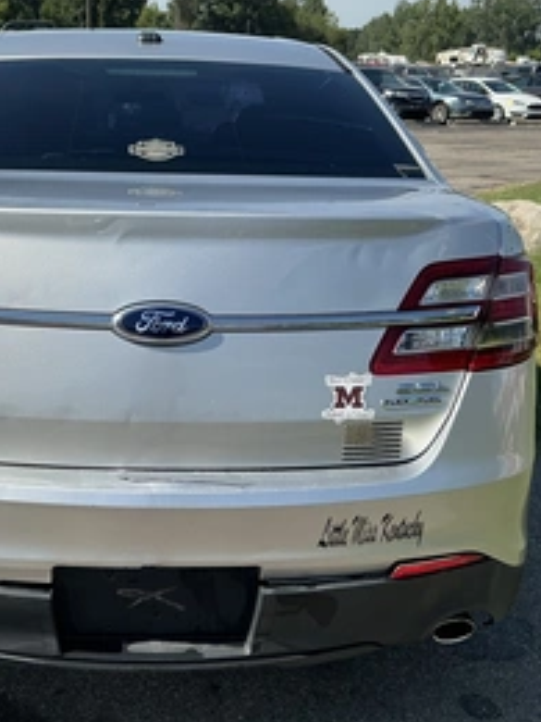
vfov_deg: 43.9
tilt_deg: -16.4
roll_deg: -1.0
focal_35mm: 43
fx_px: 896
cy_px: 361
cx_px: 153
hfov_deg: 33.1
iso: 25
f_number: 1.8
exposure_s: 1/2058
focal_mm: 3
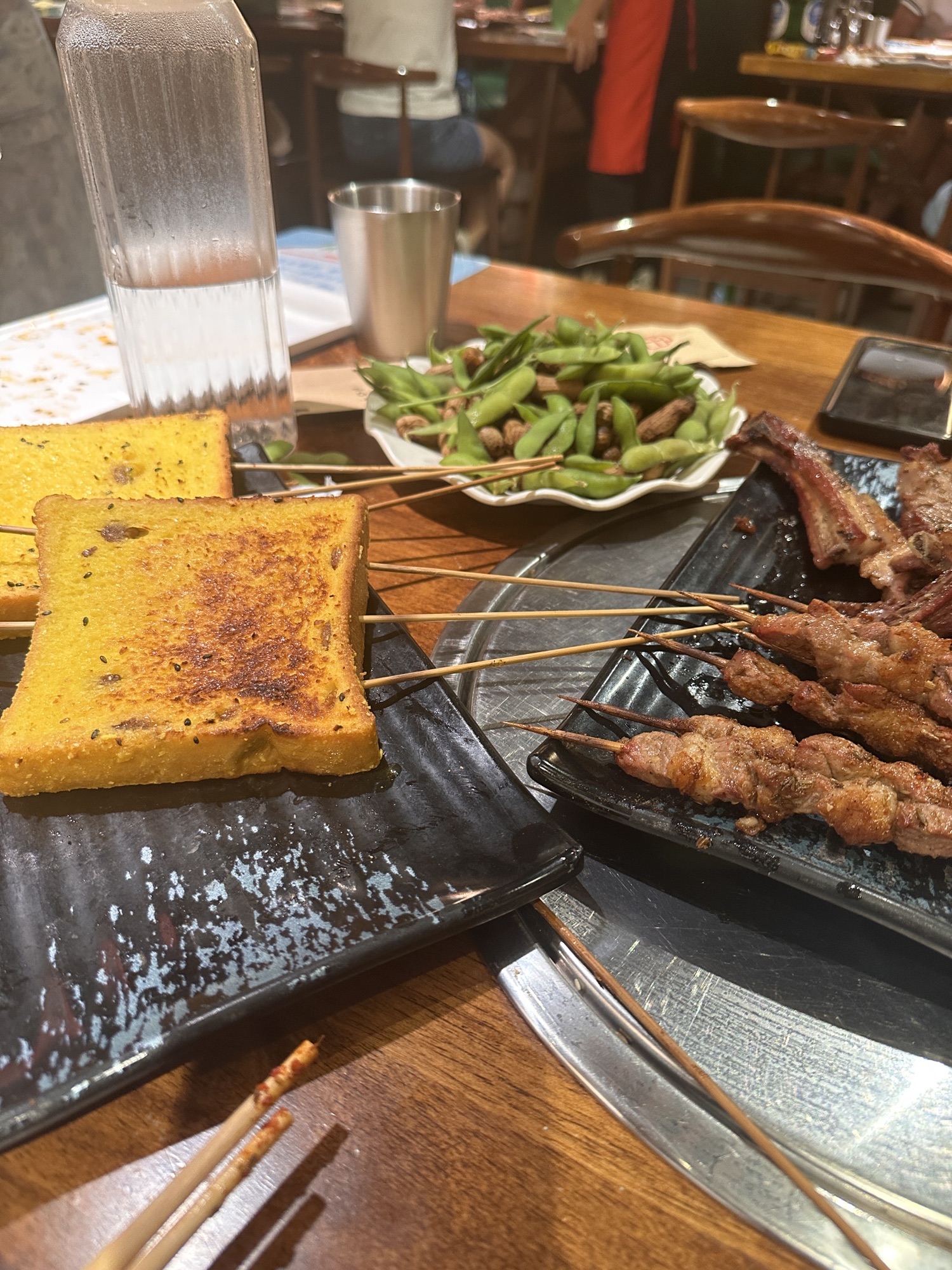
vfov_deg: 71.6
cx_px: 476
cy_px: 635
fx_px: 880
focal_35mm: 24
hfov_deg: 56.8
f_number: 1.78
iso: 320
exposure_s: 1/59
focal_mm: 6.86
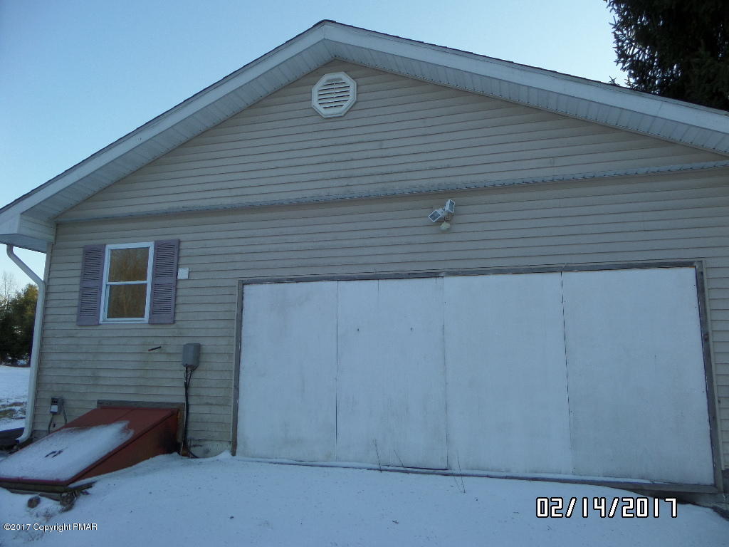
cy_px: 274
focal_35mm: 24
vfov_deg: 56.8
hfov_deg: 71.6
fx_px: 505
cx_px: 364
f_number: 3.2
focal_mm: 4
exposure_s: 1/350
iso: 100
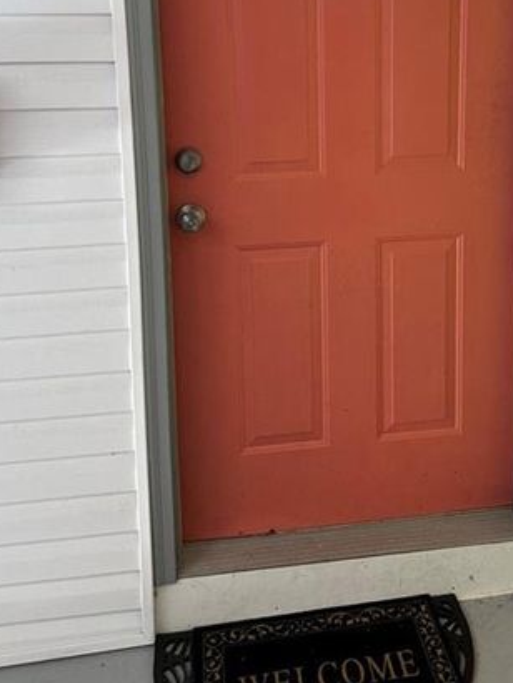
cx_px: 325
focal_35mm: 39
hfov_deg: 36.6
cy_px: 147
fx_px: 770
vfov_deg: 45.7
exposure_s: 1/121
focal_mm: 6.86
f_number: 1.78
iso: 200
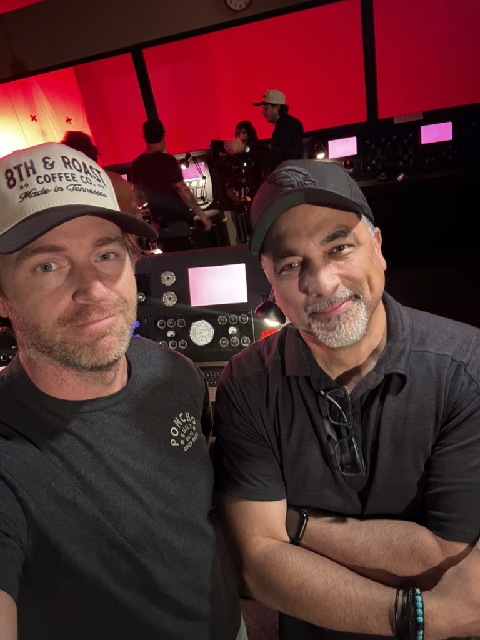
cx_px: 240
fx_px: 425
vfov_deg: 73.9
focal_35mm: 23
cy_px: 320
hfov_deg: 58.9
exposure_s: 1/20
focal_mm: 2.69
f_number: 1.9
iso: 640
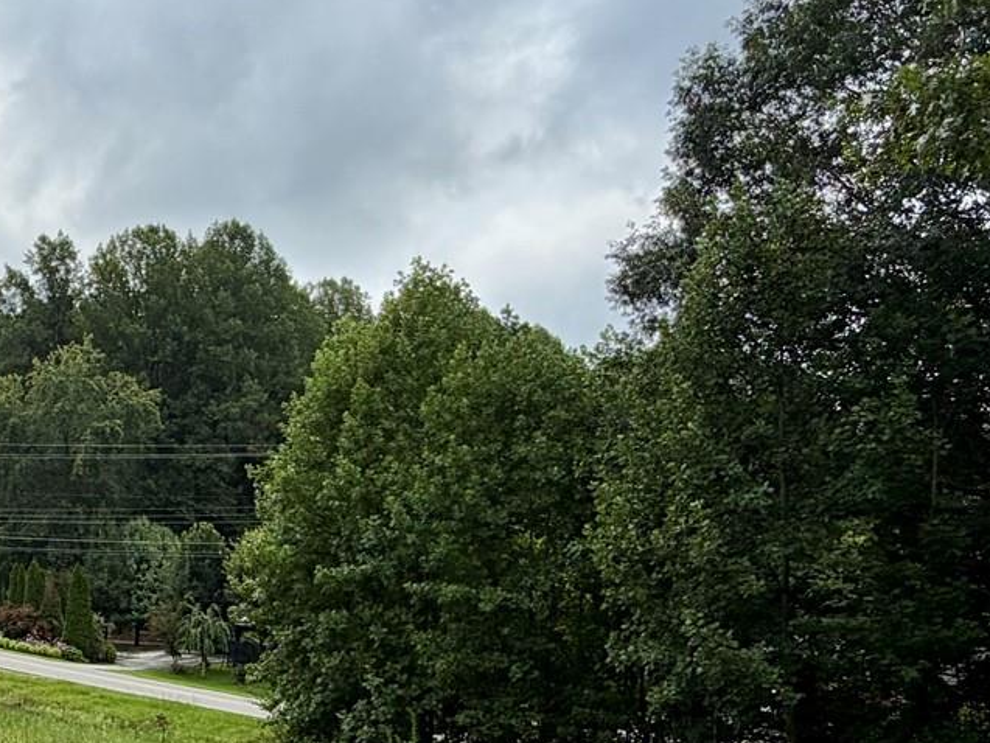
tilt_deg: -2.4
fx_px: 1287
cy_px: 588
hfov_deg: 38.5
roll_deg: +0.2
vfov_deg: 31.4
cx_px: 58
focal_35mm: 45
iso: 20
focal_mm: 2.22
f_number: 2.2
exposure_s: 1/1285
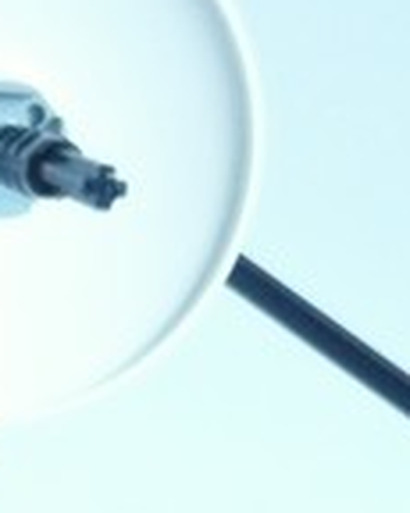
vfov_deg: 13.6
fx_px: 2156
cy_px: 342
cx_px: -21
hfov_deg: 10.7
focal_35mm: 142
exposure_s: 1/6
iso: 400
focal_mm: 5.8
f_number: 2.8
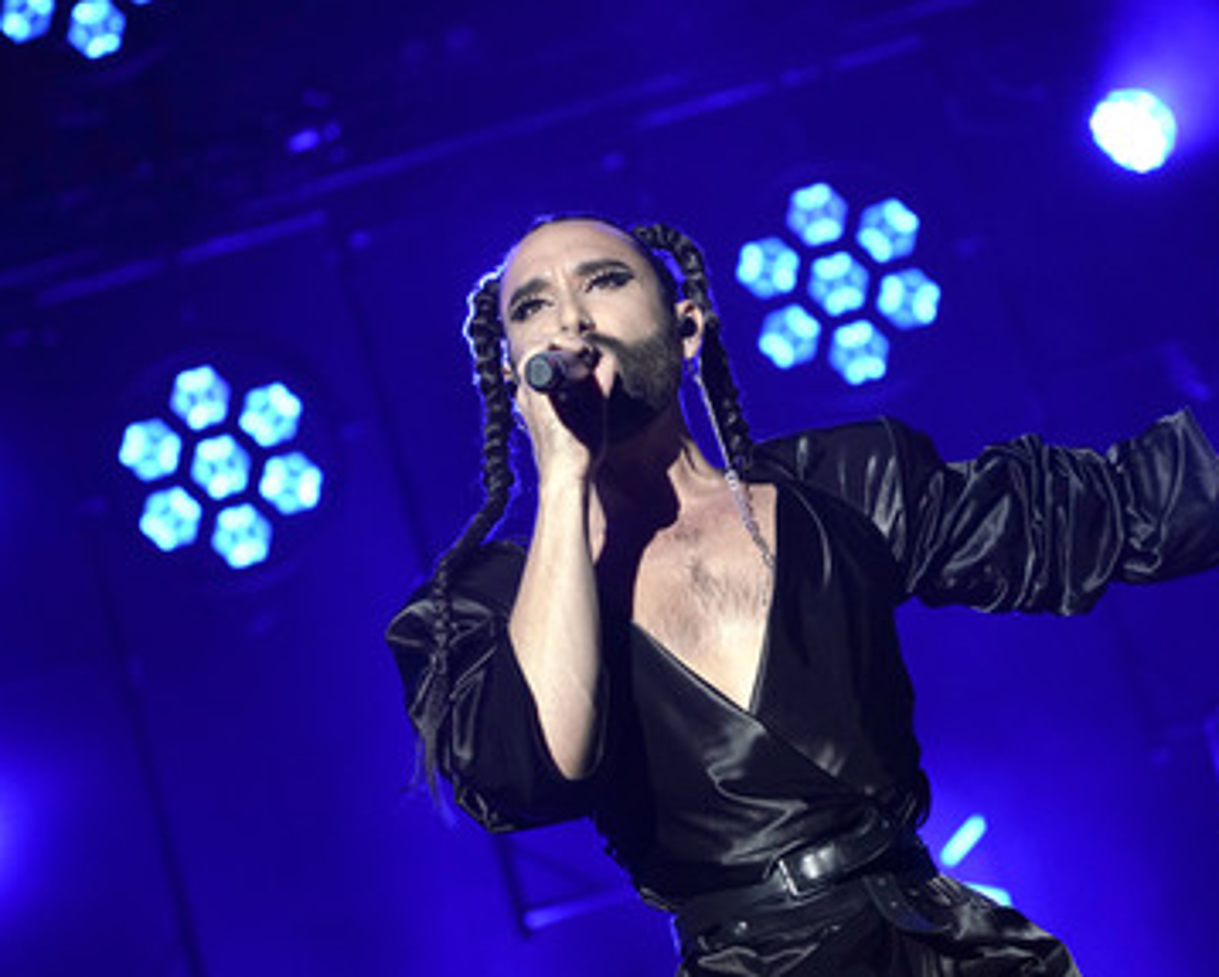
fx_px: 4008
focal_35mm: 111
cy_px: 477
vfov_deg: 13.9
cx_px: 703
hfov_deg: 17.3
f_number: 4.5
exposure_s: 1/250
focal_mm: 94
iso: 2000
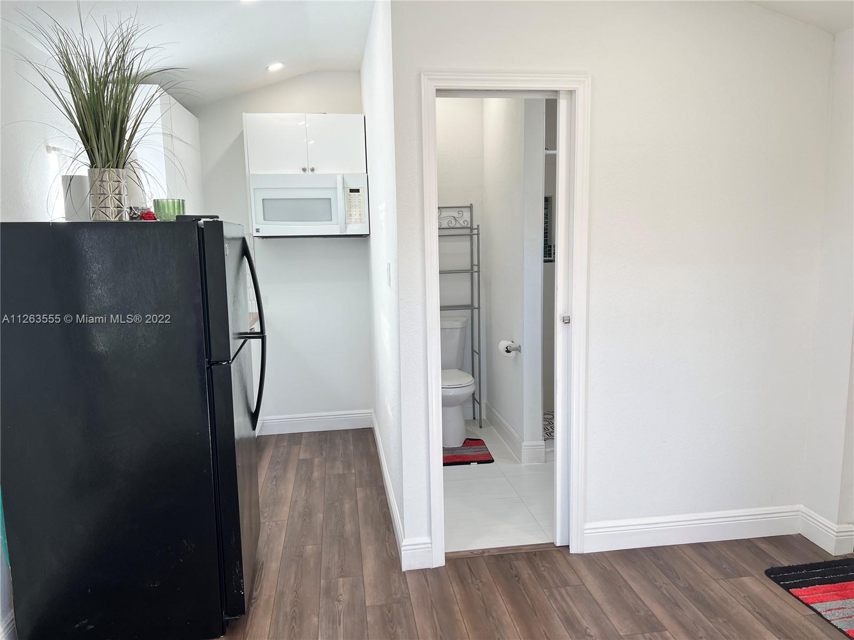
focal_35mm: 26
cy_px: 320
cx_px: 427
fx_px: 641
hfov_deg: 67.3
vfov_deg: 53.1
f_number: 1.5
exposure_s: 1/120
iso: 50
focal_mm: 5.7
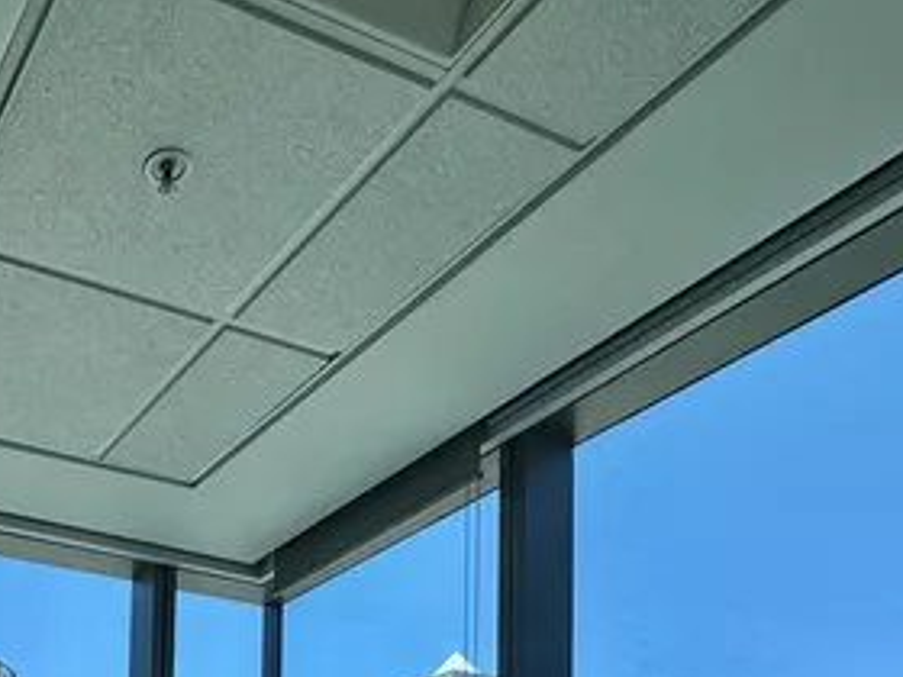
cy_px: 938
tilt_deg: +2.6
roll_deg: -2.1
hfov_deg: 40.9
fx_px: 1043
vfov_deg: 27.9
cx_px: 3
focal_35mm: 40
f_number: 2.2
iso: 40
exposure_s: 1/720
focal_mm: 2.22
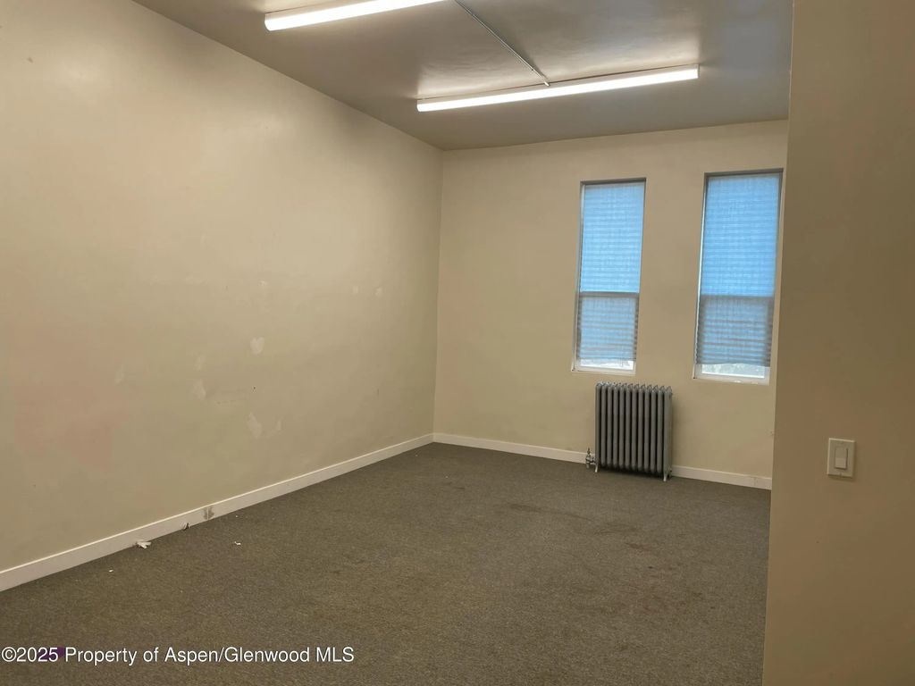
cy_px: 343
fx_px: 687
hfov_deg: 67.3
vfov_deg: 53.1
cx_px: 458
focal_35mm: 26
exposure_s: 1/120
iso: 40
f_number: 1.6
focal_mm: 4.2
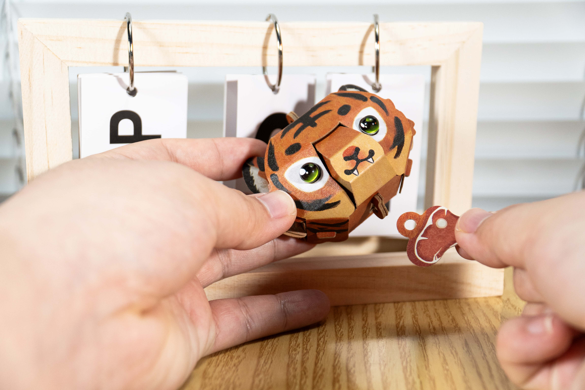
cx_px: 292
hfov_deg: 38.9
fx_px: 829
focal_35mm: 51
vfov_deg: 26.5
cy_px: 195
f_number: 4
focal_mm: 34
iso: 800
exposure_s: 1/800
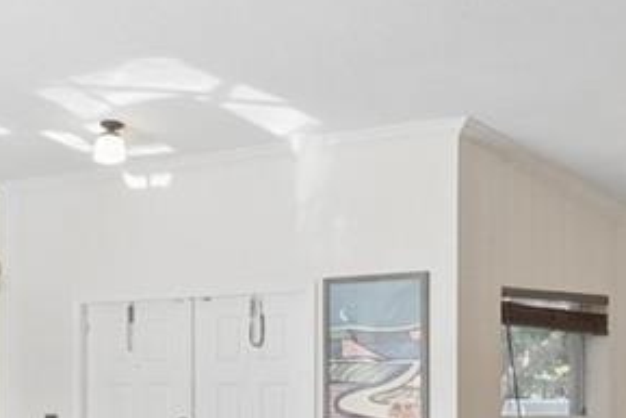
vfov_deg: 16.3
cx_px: -249
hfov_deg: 21.4
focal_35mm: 83
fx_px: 1444
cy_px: 364
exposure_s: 1/100
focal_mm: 10
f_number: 8
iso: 800
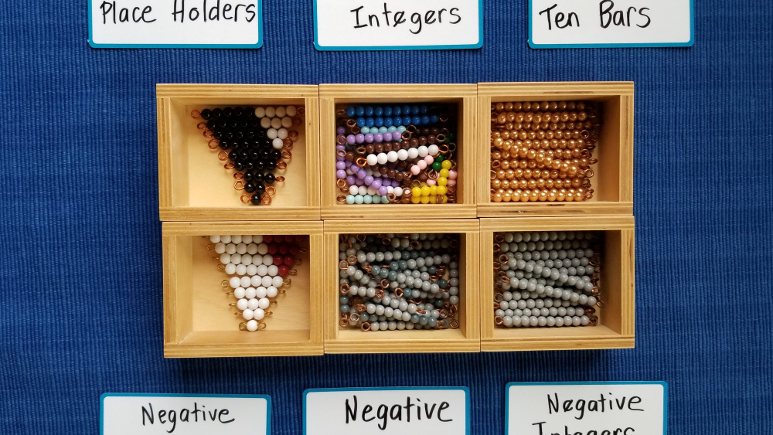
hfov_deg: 66.1
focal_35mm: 29
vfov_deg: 40.2
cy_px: 211
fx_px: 595
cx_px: 388
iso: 200
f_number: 1.7
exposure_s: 1/50
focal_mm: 4.25
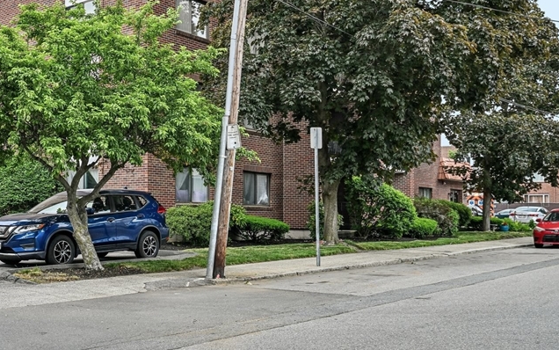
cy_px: 80
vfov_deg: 30.7
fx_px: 625
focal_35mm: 41
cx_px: 145
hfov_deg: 46.6
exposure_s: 1/250
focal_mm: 25
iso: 400
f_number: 8
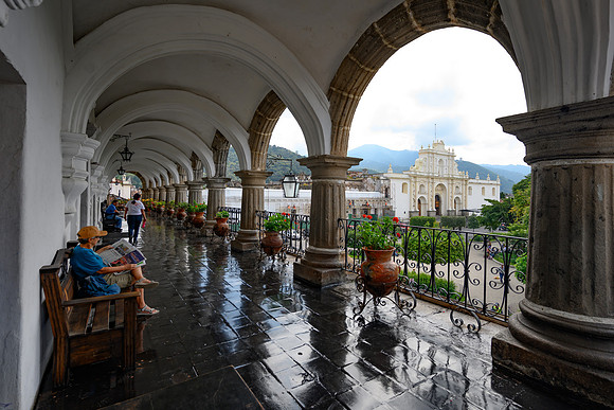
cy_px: 196
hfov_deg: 92.1
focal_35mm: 17
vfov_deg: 69.4
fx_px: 295
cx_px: 320
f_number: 5
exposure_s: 1/125
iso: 64
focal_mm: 14
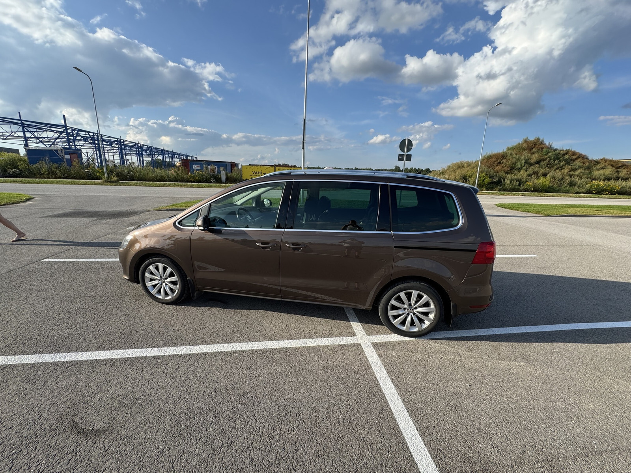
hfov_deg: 102.1
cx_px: 316
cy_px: 236
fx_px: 255
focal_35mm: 14
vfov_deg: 85.7
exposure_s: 1/763
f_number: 2.2
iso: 50
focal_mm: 2.22
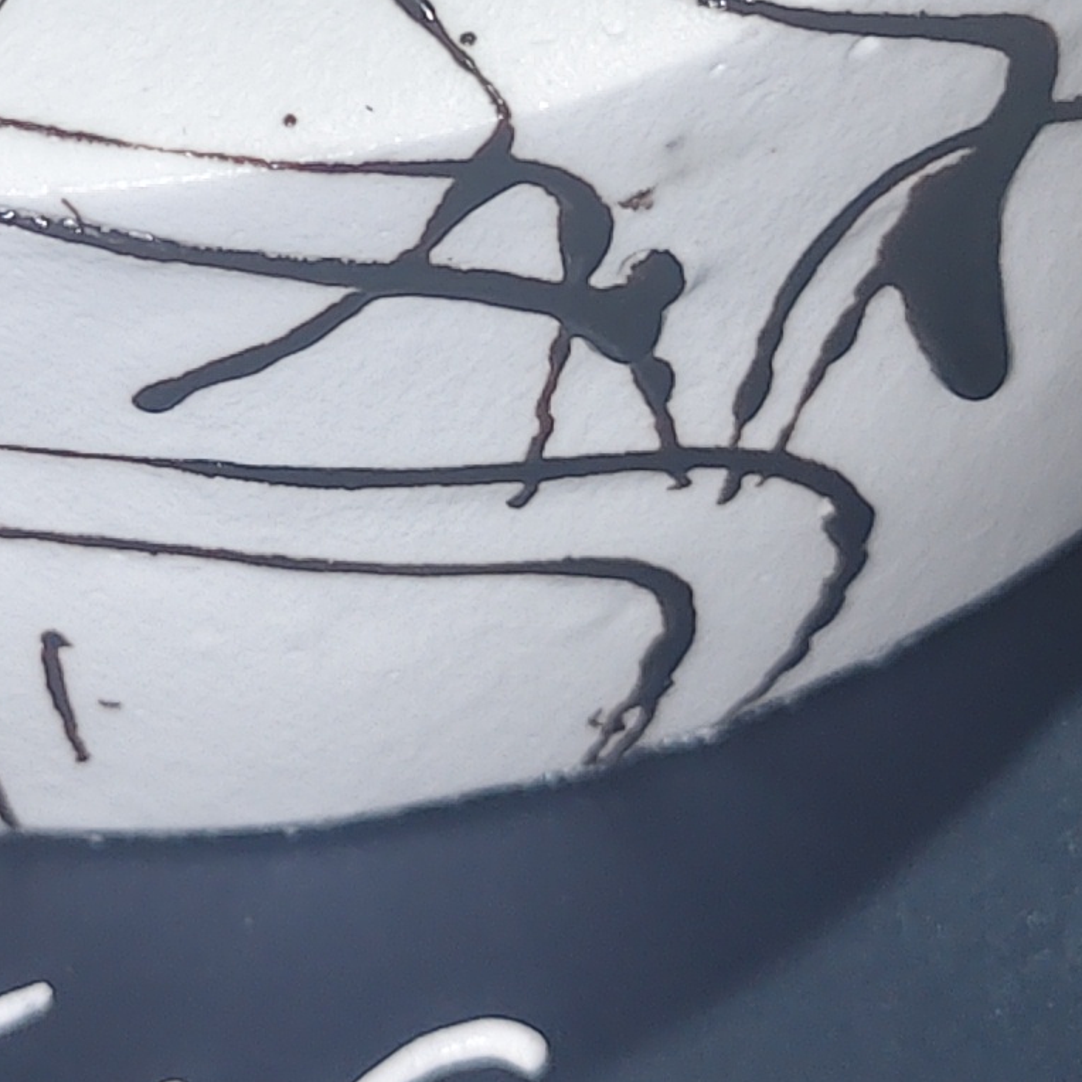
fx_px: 3855
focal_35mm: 109
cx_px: 119
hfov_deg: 15.8
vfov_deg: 15.7
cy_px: 8
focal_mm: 5.56
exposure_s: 1/100
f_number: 1.88
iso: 258
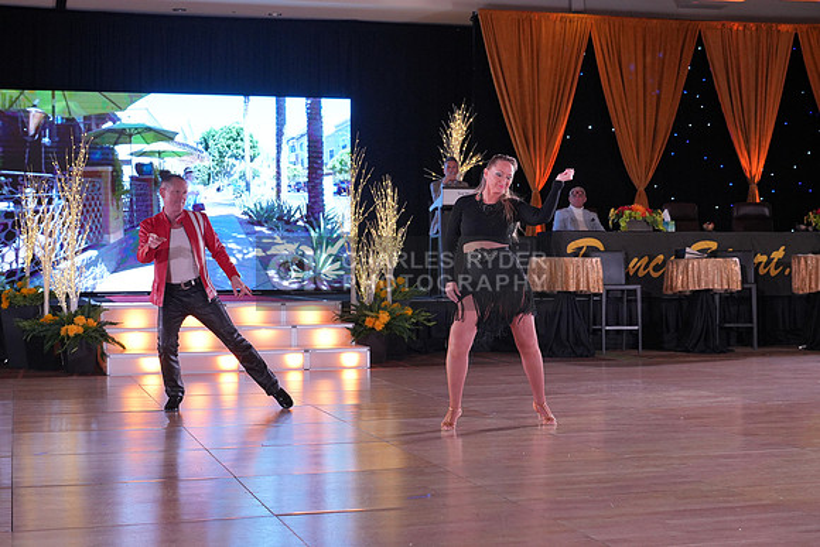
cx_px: 410
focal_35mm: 58
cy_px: 274
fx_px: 1321
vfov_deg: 23.4
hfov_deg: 34.5
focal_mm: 58
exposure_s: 1/400
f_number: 4.5
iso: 2000
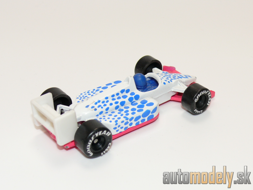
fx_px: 541
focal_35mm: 74
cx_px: 126
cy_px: 95
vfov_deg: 19.9
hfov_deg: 26.3
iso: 100
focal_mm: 11.3
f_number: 4
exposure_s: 1/30
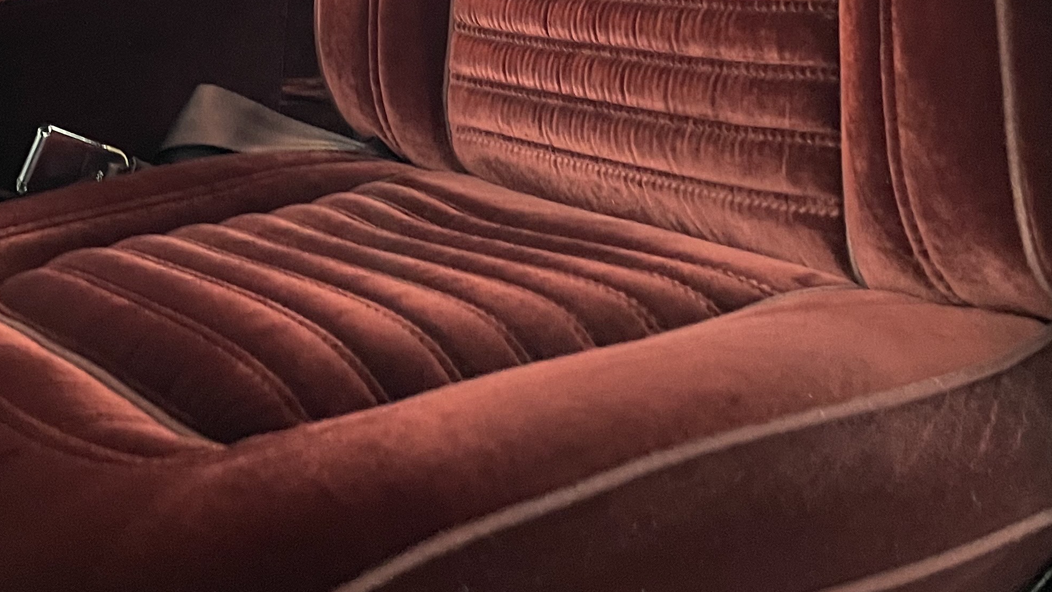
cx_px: 303
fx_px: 1618
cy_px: -173
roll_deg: +14.4
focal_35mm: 58
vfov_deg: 19.2
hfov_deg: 35.4
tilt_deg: -3.7
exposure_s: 1/30
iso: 800
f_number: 1.6
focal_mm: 4.2
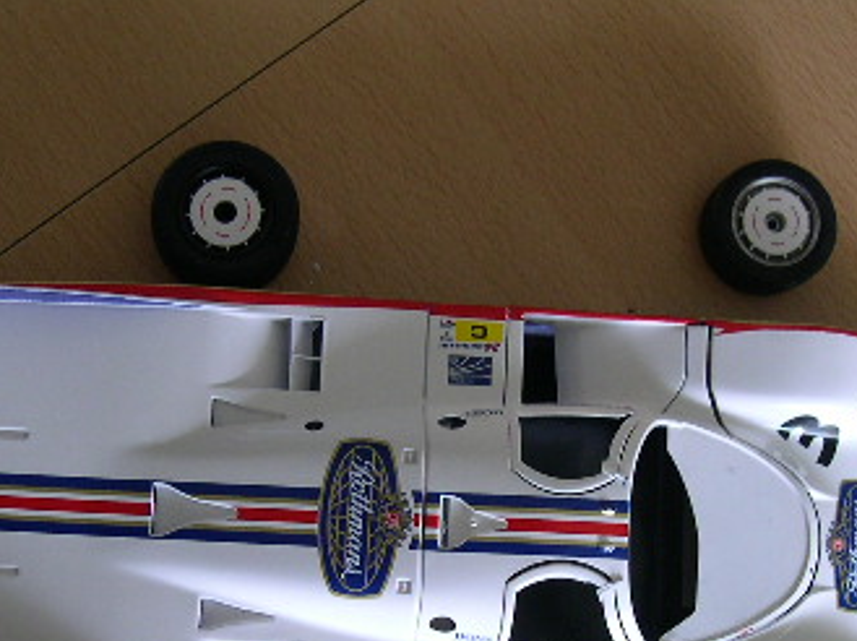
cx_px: 414
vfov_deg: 19.7
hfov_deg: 26.4
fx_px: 1830
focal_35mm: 74
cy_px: 513
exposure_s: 1/11.2
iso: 100
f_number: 2.8
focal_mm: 8
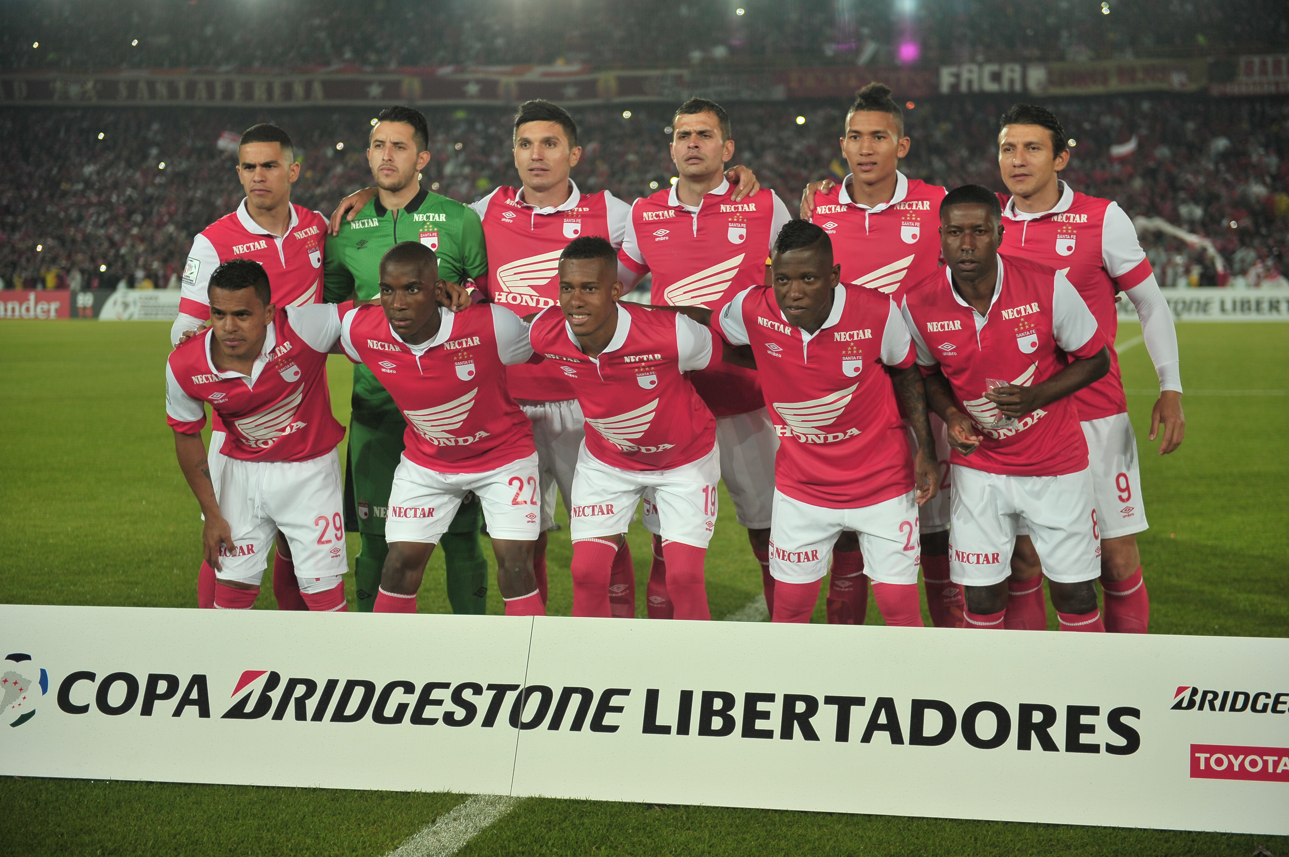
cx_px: 644
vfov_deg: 20.6
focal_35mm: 66
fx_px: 2362
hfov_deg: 30.5
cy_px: 428
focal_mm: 66
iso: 320
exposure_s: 1/640
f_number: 2.8
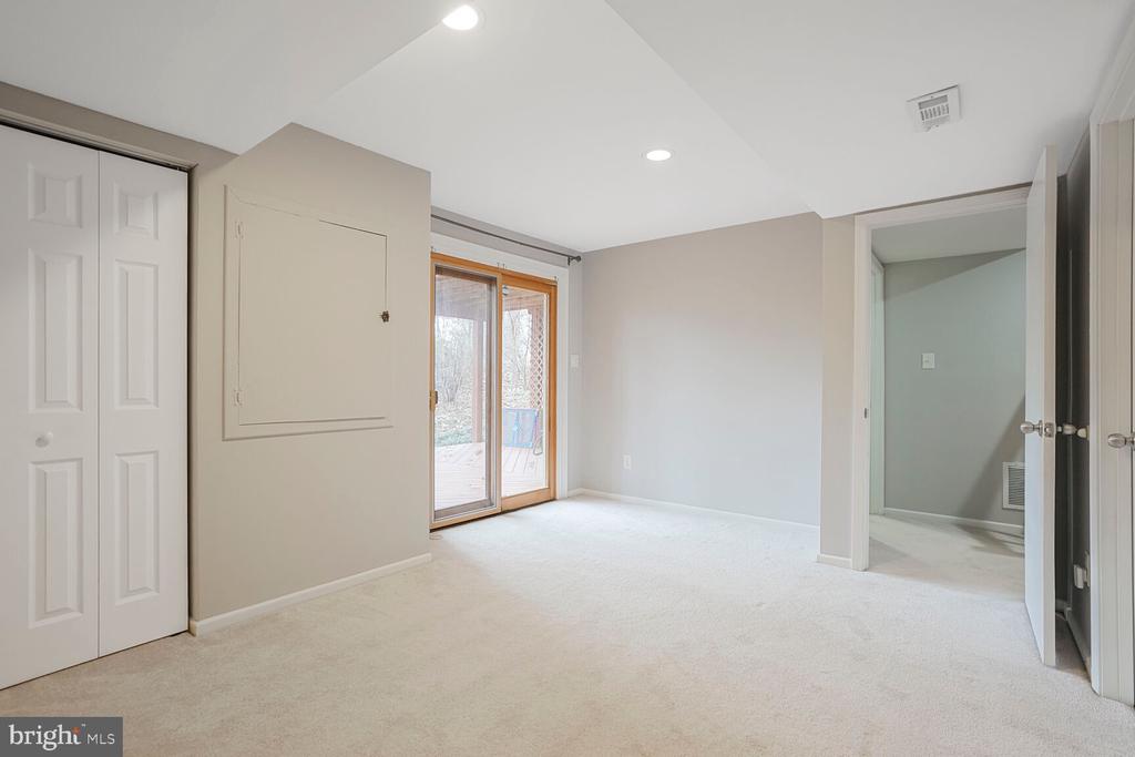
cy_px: 378
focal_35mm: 16
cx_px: 568
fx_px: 504
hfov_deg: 96.7
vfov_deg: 73.8
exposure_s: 1/6
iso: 800
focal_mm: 16
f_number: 8
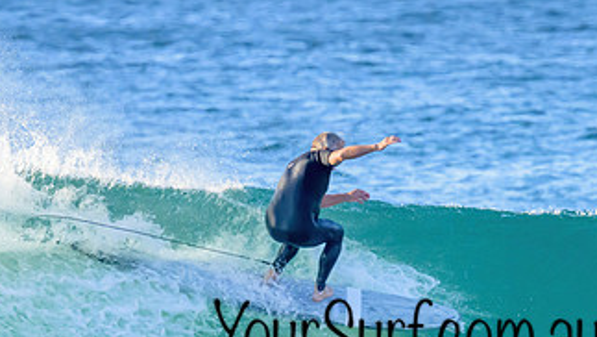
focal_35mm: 1316
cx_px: 331
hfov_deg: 1.6
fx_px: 20841
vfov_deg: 0.9
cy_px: 266
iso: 4500
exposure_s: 1/2000
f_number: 11
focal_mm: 610
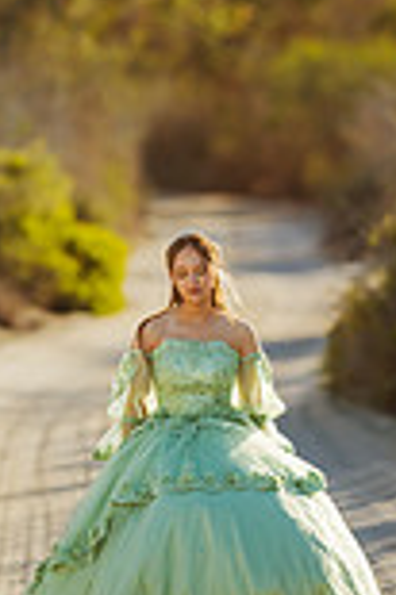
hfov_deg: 3.5
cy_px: 127
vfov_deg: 5.3
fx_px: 6482
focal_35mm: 392
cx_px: 223
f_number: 1.8
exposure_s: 1/8000
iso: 100
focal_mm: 135
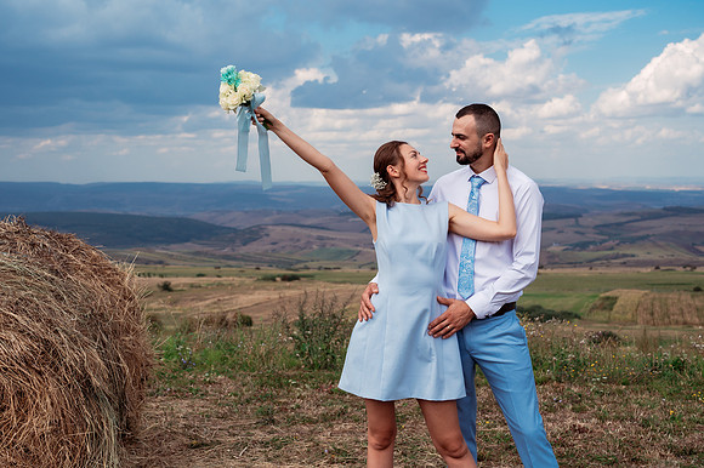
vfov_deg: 27.5
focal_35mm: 49
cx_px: 352
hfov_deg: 40.4
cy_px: 234
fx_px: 958
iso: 250
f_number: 5
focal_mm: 49
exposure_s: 1/640
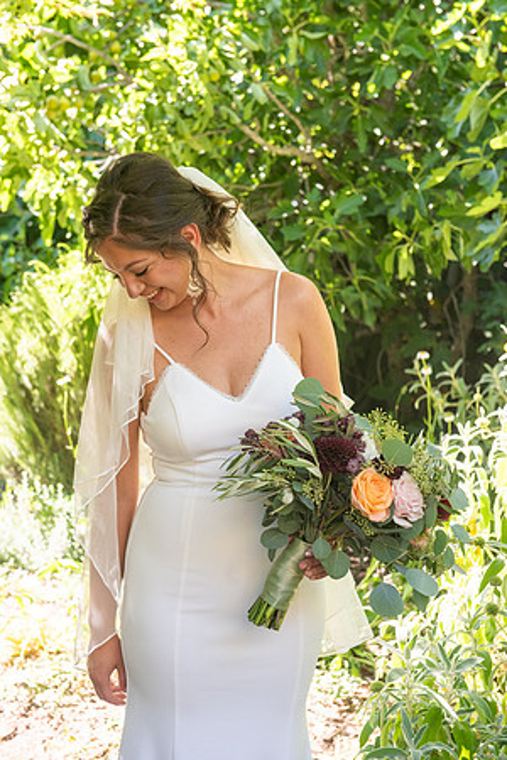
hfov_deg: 21.9
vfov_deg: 32.4
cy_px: 380
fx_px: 1310
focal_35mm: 62
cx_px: 254
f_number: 5
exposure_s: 1/320
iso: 640
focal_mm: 62
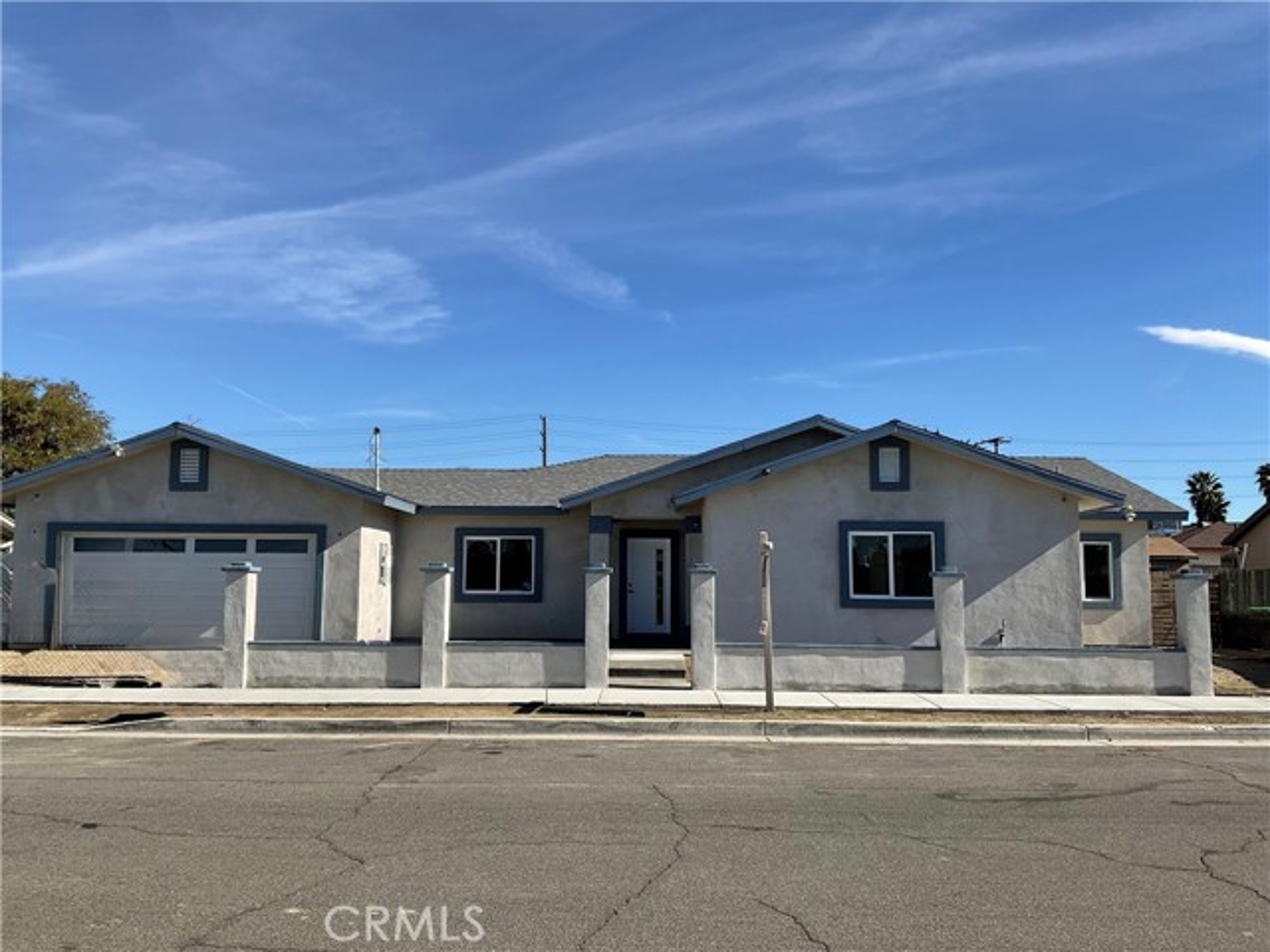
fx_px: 1064
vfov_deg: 48.2
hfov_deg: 61.7
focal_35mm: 29
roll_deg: -1.5
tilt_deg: +5.8
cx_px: 635
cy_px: 476
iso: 16
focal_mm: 3
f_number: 1.8
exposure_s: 1/2141
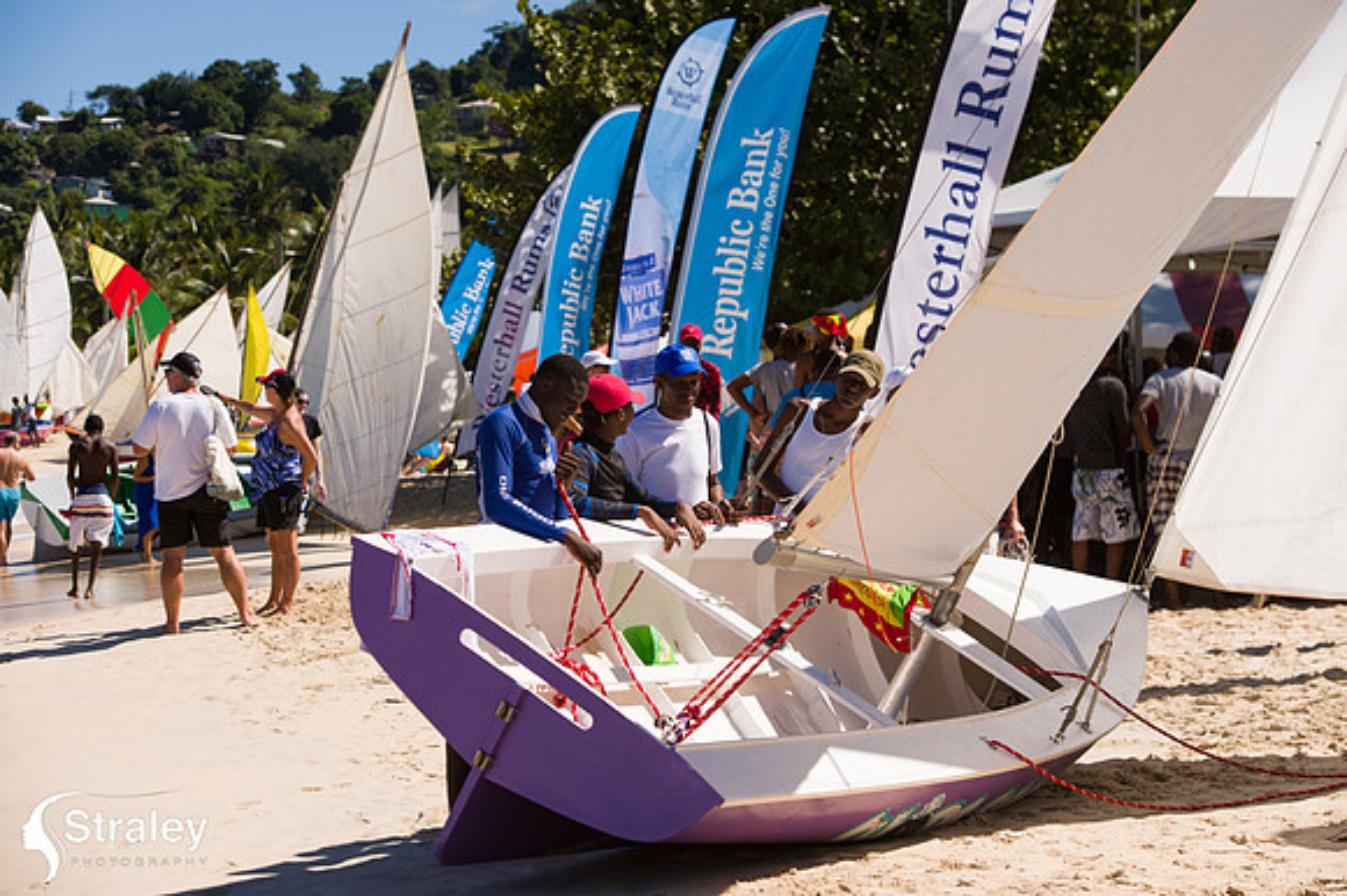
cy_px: 448
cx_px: 674
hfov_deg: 20.4
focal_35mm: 100
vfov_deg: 13.7
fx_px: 3739
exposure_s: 1/500
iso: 100
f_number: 8
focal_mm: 100
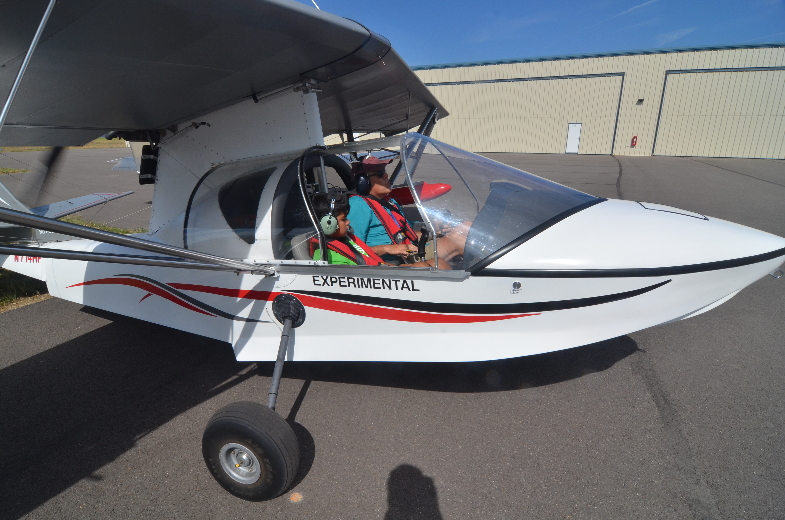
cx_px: 392
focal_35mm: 18
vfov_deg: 67.1
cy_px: 260
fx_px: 392
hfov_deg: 90.1
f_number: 13
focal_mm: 12
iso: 400
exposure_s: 1/640
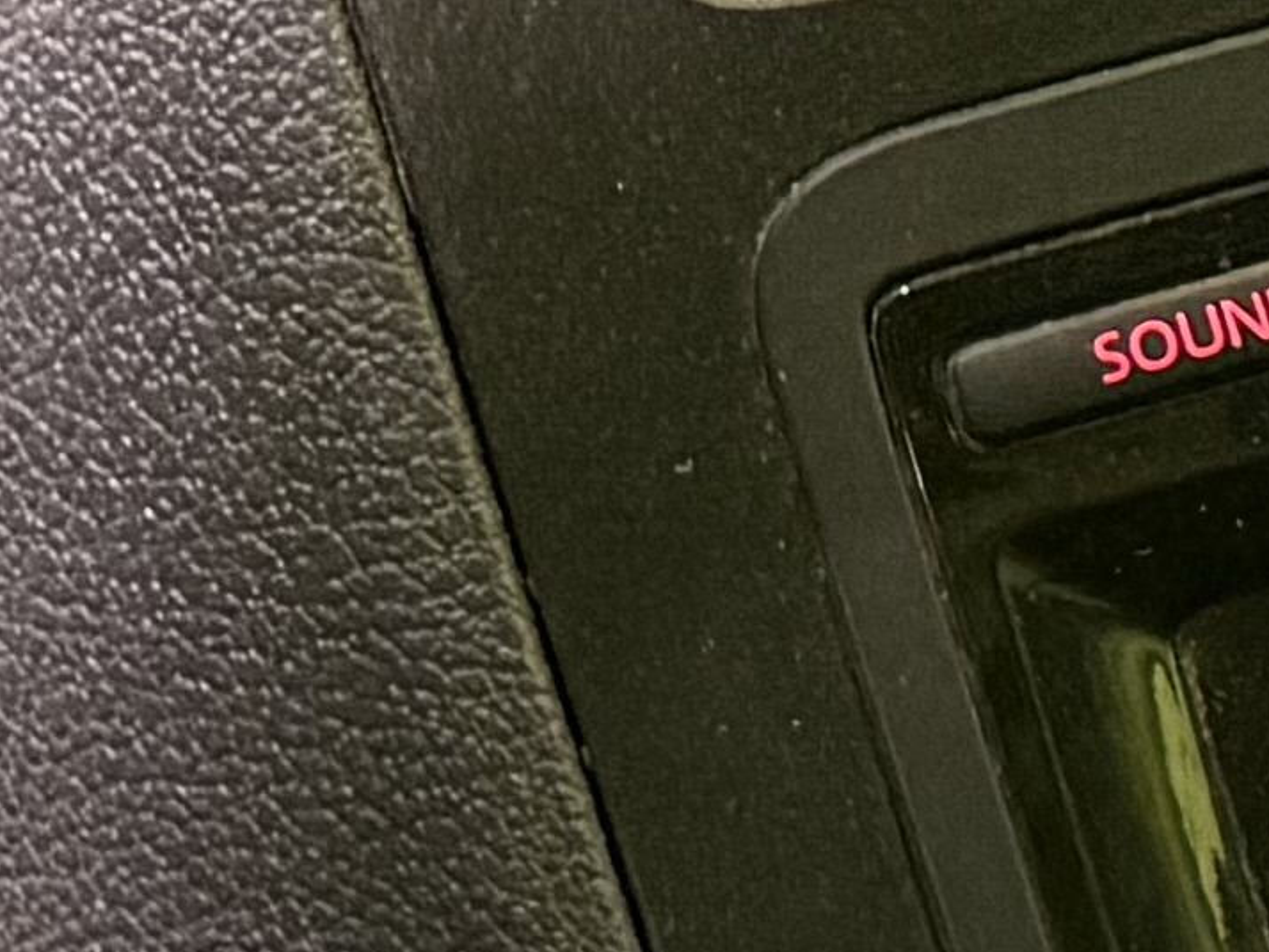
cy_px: -346
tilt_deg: -26.3
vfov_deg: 7.6
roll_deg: -1.0
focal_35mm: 192
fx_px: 7041
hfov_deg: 8.4
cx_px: 4038
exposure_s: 1/31
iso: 640
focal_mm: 6.76
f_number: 1.78
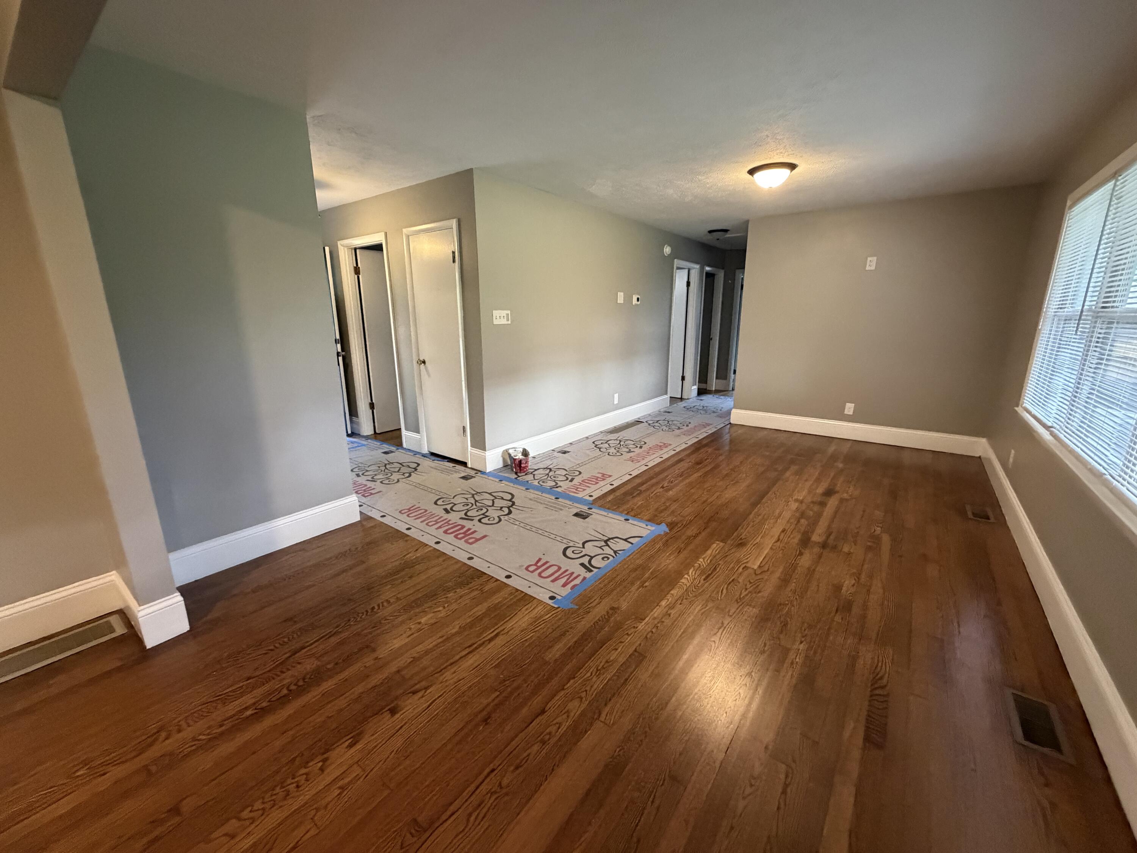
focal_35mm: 14
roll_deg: +1.1
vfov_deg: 85.7
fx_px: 460
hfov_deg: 102.1
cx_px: 568
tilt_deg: -14.4
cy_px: 426
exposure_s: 1/60
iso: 800
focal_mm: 2.22
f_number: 2.2
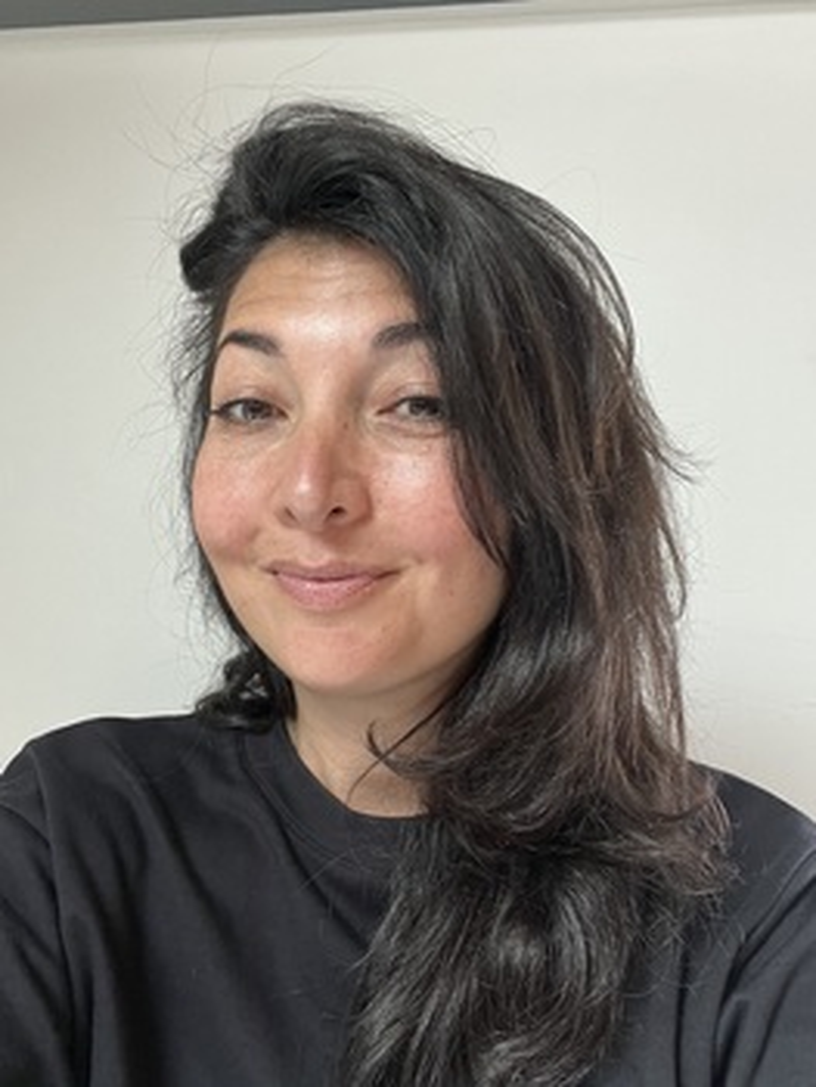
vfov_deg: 59.9
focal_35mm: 30
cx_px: 408
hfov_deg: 46.8
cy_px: 544
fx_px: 942
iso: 125
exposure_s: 1/50
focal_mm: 2.71
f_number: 2.2
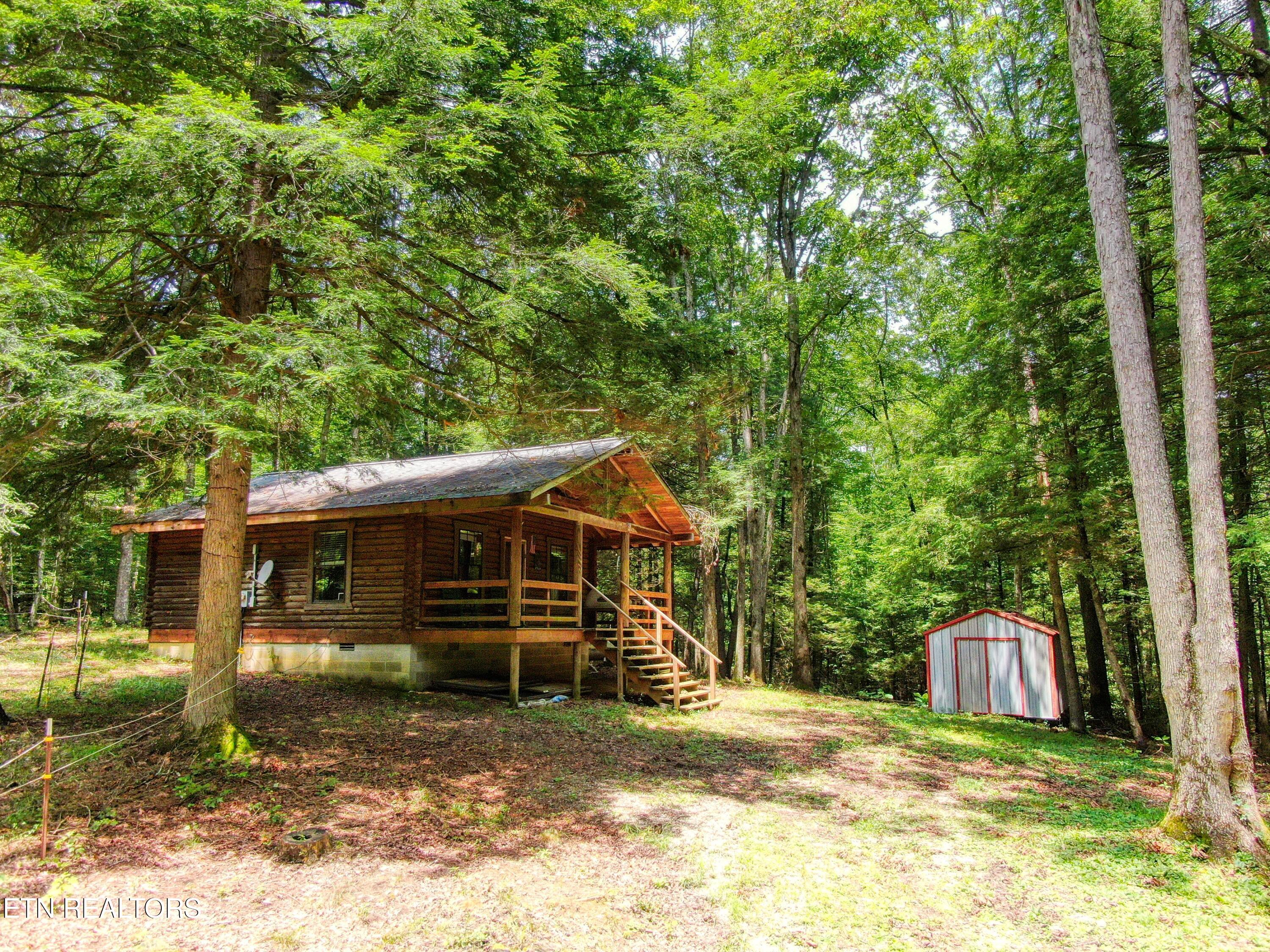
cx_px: 635
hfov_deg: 71.6
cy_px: 476
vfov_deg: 56.8
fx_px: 881
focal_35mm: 24
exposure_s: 1/240
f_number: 2.8
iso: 100
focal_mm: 4.4
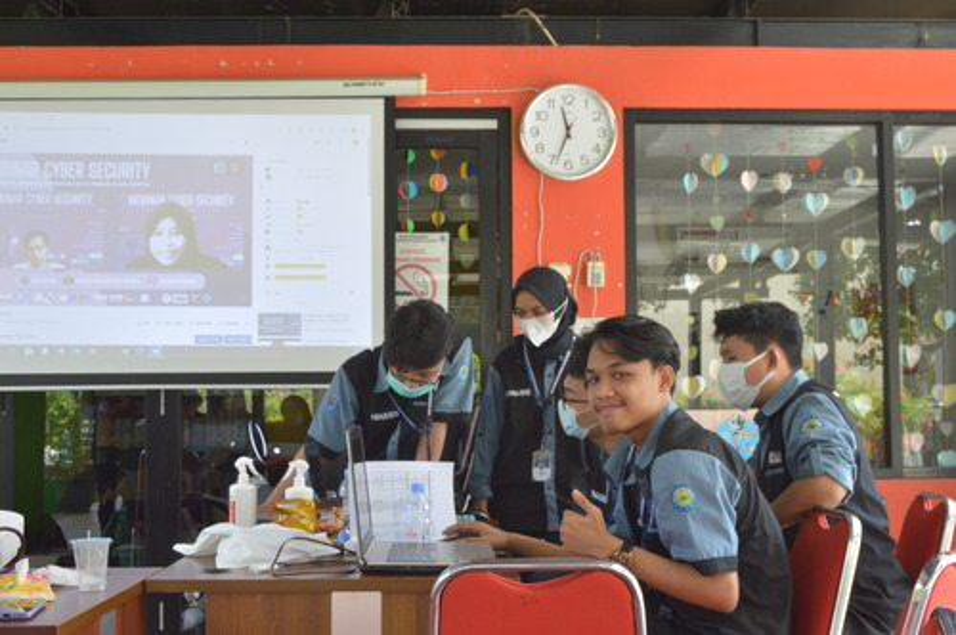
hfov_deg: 41.2
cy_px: 318
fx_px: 1273
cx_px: 478
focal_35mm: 48
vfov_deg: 28.0
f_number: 11
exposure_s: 1/60
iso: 1000
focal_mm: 32
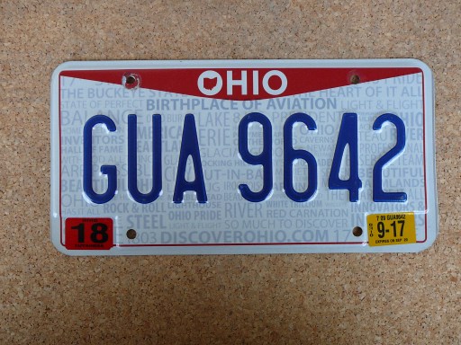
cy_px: 172
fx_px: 546
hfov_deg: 45.8
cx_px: 230
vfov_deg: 35.1
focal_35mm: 41
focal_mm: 6.1
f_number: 3.1
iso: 100
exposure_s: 1/30
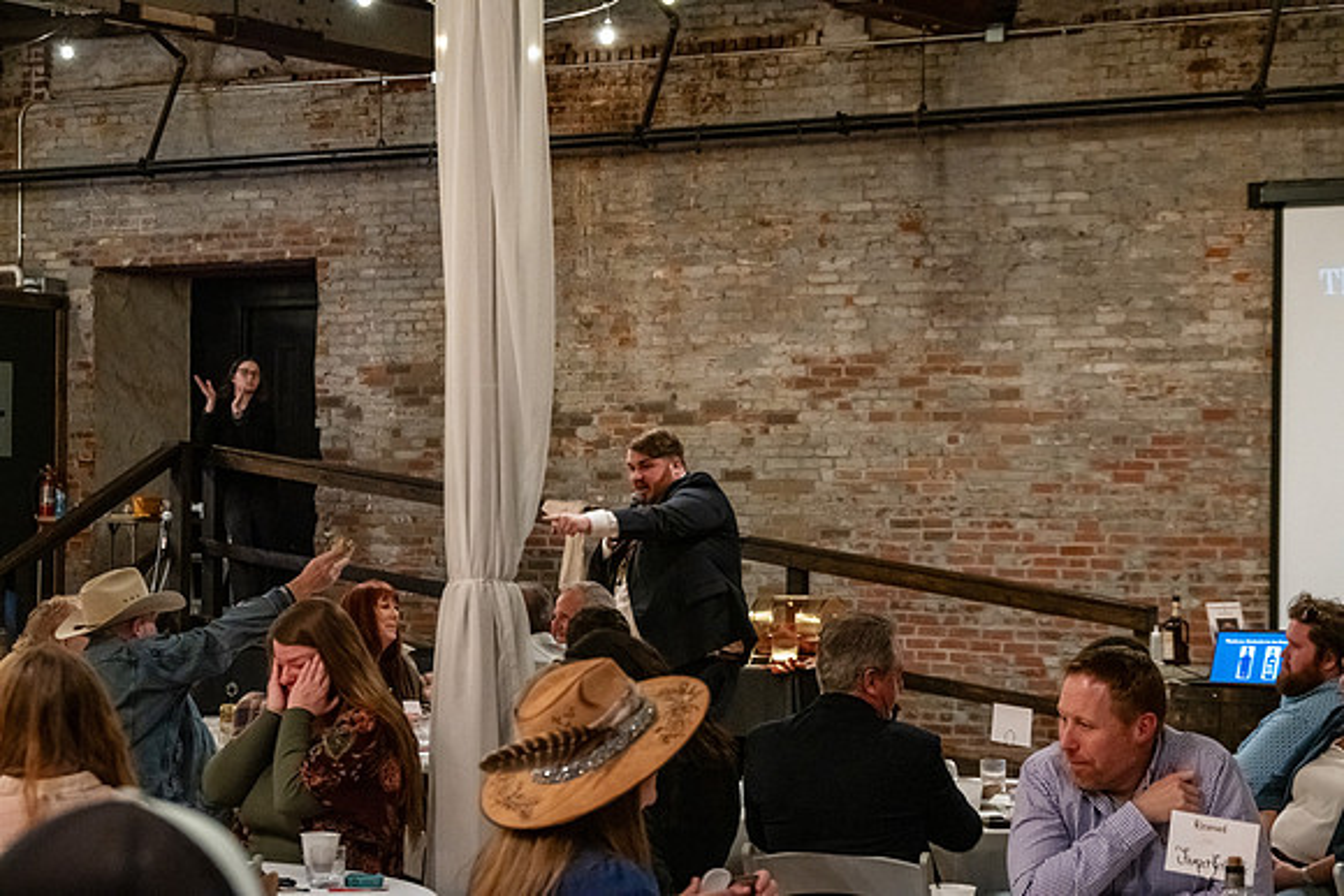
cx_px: 672
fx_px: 3025
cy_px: 448
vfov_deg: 16.9
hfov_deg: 25.1
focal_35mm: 81
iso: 6400
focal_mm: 81
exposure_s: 1/40
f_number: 6.3
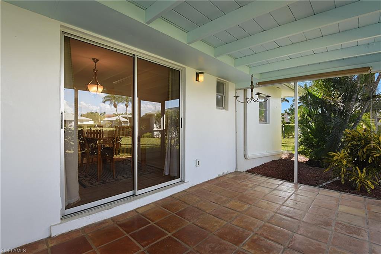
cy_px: 127
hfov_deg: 96.7
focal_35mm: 16
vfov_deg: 73.8
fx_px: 169
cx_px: 190
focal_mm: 16
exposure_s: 1/10
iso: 400
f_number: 11
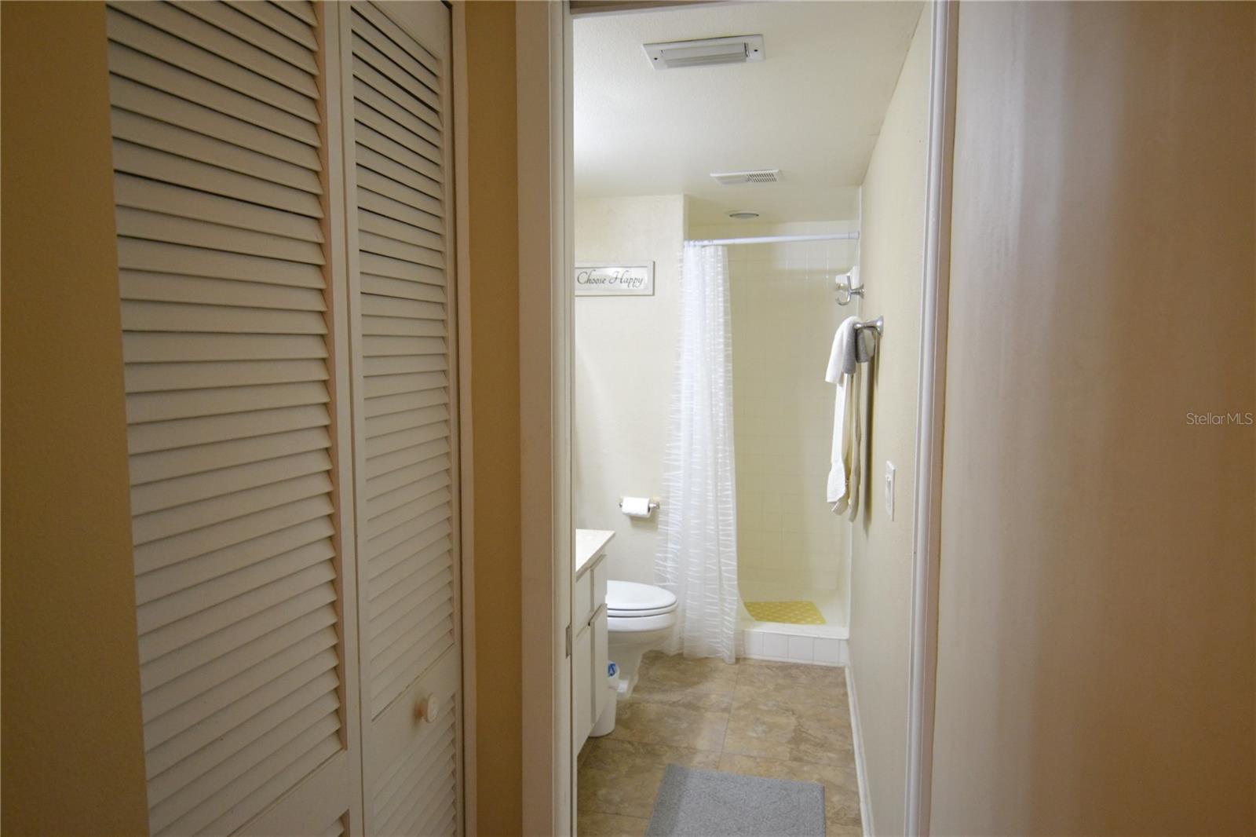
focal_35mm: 22
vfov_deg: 56.1
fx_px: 785
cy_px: 418
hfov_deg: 77.3
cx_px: 628
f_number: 4
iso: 1250
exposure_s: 1/60
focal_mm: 15
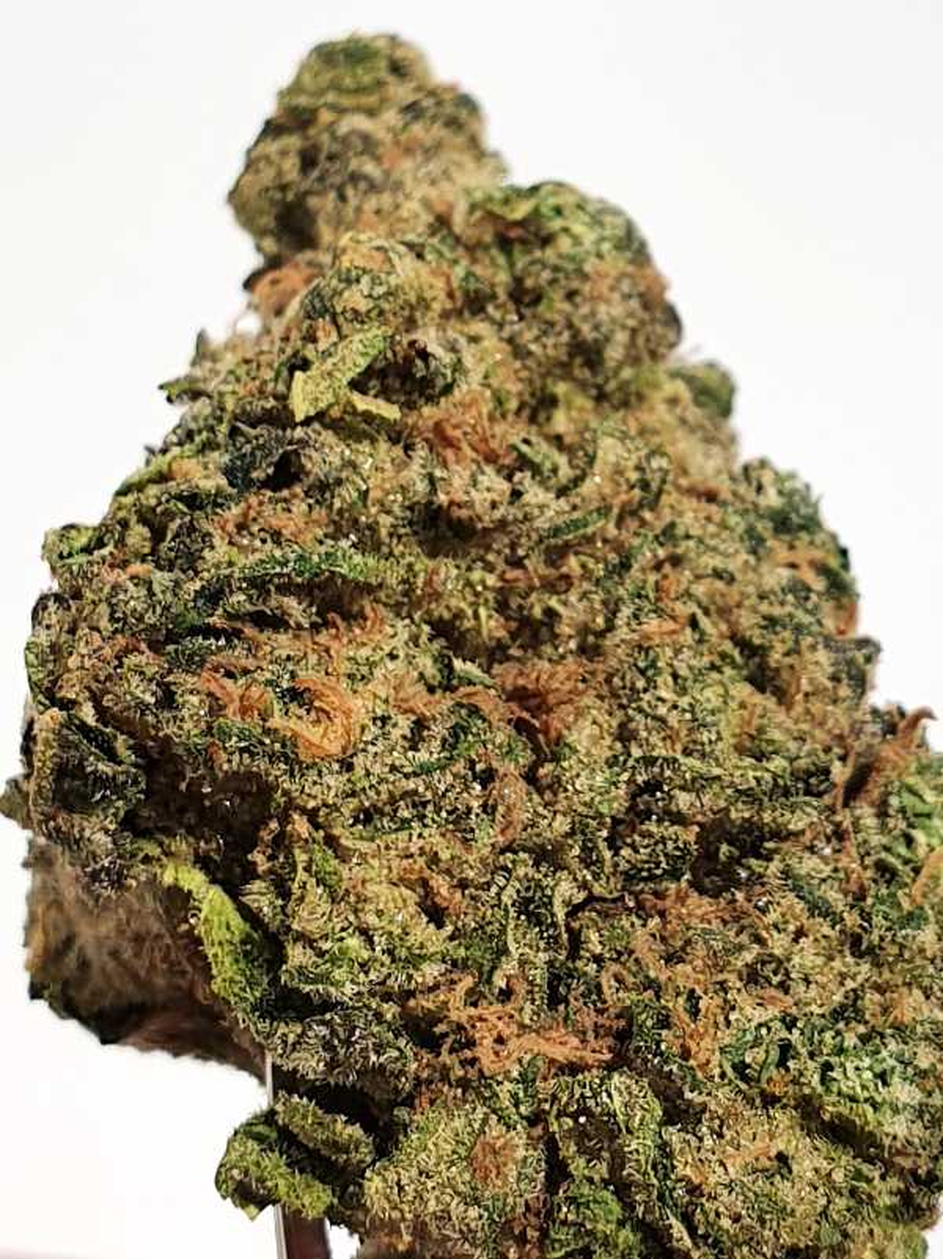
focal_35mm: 26
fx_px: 945
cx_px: 472
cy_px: 630
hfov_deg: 53.0
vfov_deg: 67.3
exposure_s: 1/3432
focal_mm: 4.3
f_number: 2.4
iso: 50
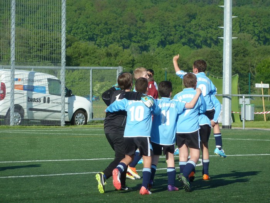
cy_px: 102
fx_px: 2340
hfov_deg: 6.6
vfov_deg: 5.0
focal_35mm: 300
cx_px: 135
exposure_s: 1/640
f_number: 4.9
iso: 160
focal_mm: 49.2
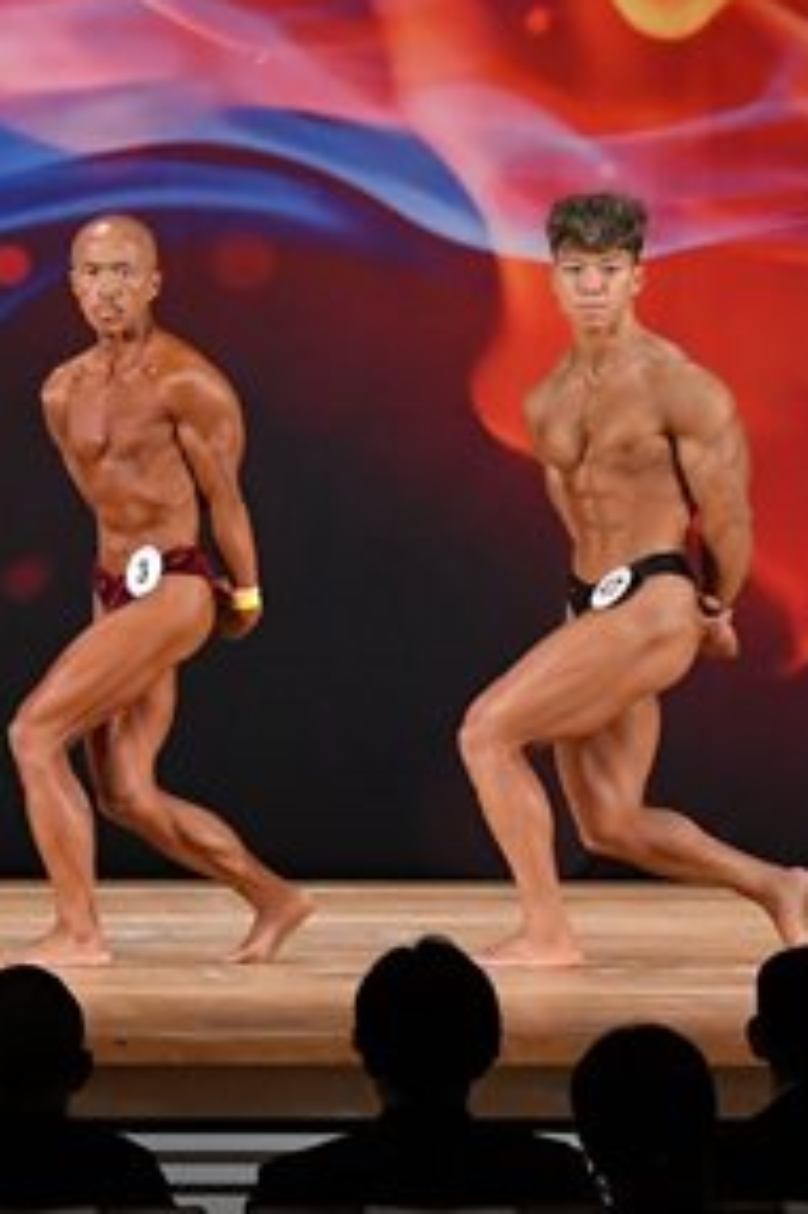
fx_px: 9842
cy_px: 444
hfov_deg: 4.7
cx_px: 480
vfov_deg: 7.1
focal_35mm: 292
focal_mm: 72
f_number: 5.6
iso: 3200
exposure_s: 1/400
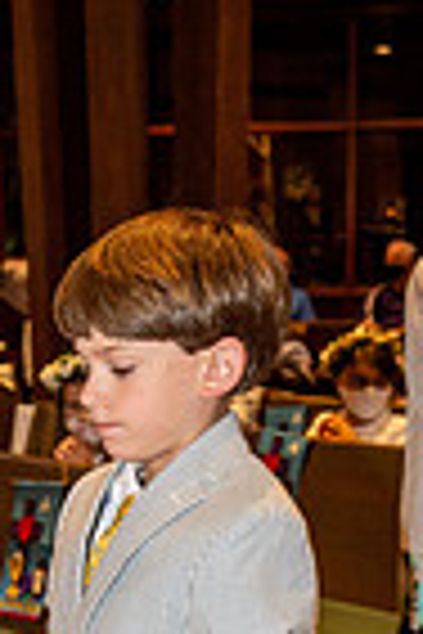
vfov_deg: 16.2
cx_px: 169
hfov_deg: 11.3
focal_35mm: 121
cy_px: 782
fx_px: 2132
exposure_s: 1/125
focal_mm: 38
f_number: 5
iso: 1600
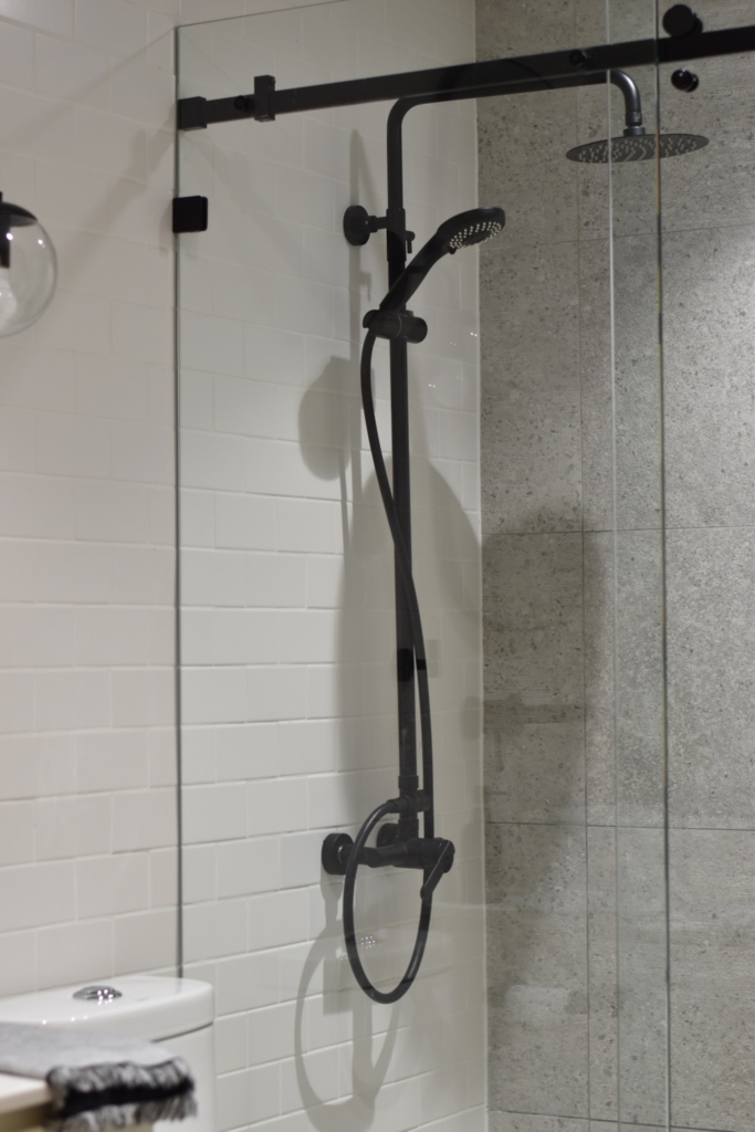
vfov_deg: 27.0
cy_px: 566
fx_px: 2358
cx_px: 378
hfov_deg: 18.2
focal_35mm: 75
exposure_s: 1/80
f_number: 2.5
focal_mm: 50
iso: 500
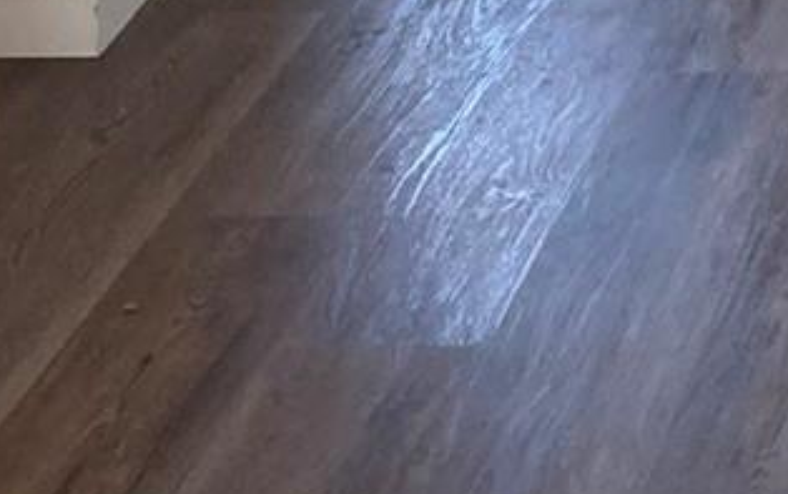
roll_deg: +1.7
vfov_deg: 7.8
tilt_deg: -6.8
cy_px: -895
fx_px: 3246
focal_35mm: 151
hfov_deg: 12.9
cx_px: 1292
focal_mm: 3.99
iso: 80
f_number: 1.8
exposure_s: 1/88
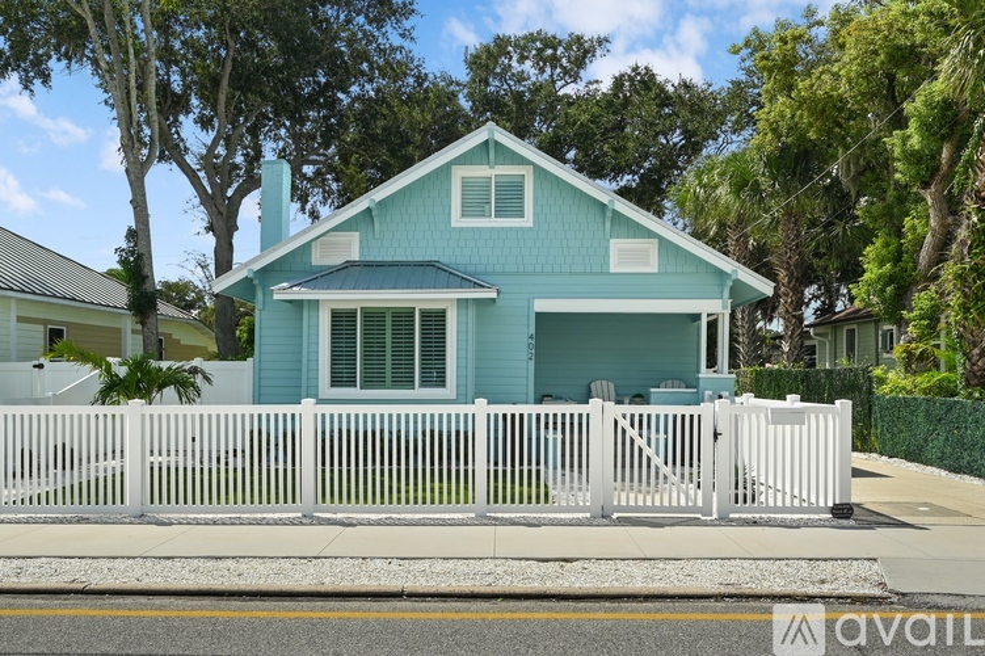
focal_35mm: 22
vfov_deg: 56.1
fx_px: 615
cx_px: 492
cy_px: 328
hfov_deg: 77.3
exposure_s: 1/125
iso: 200
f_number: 11
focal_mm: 22.5
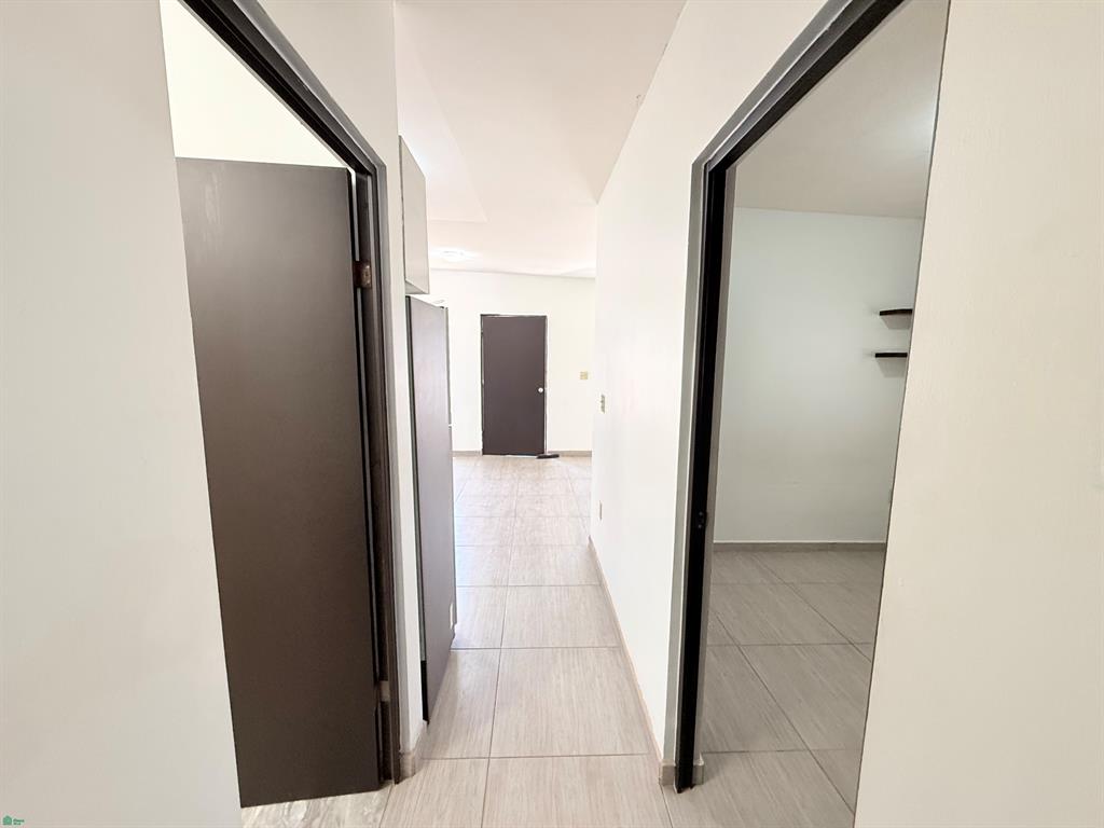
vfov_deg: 85.7
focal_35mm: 14
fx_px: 446
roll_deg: -0.2
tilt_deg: -7.5
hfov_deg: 102.1
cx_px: 552
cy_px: 414
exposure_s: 1/120
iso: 320
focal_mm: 2.22
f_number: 2.2
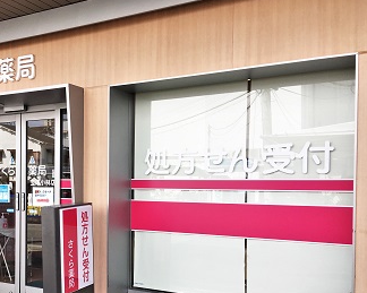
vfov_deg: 35.4
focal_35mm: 42
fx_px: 456
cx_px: 106
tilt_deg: -1.6
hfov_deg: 42.9
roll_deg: -0.2
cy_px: 192
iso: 25
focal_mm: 4.15
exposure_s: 1/625
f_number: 2.2
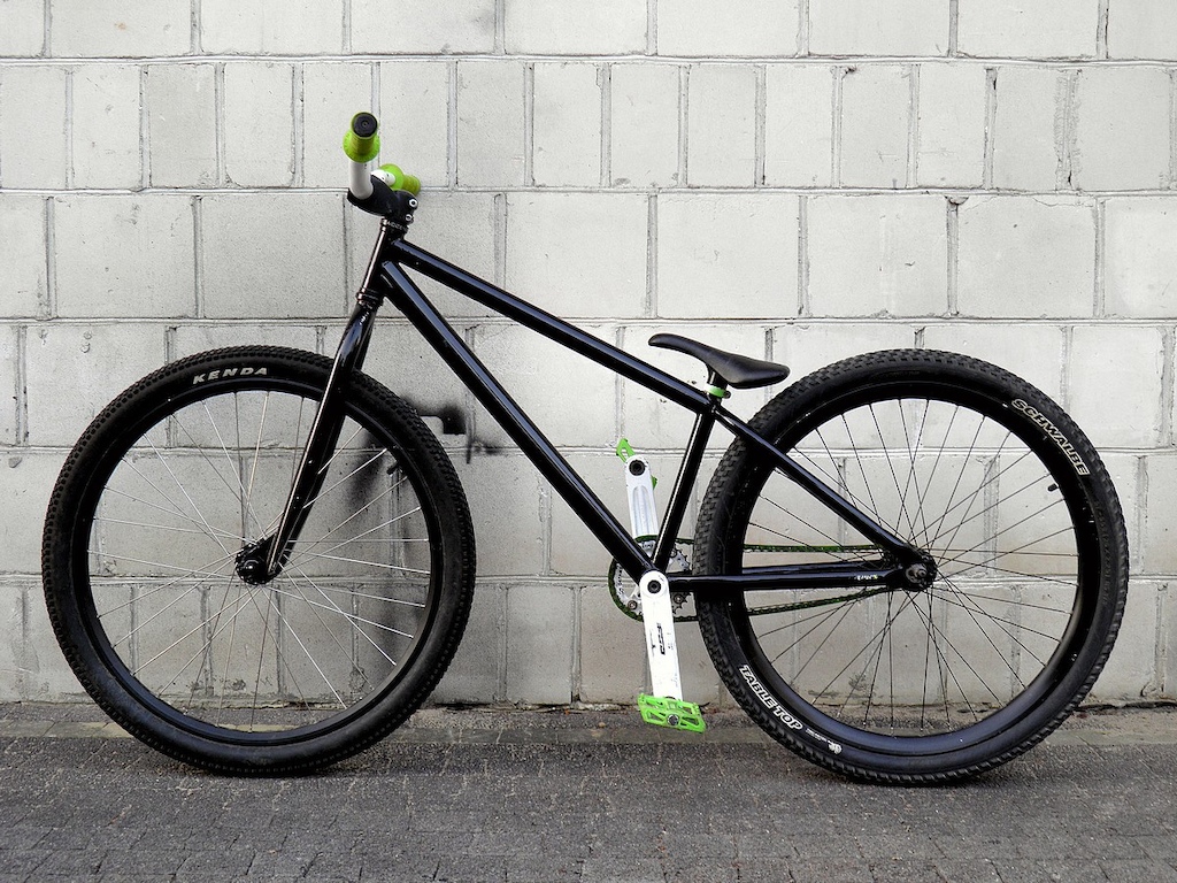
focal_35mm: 44
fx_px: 1496
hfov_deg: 42.9
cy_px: 442
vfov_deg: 32.9
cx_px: 588
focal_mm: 7.9
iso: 50
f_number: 3.3
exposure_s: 1/40
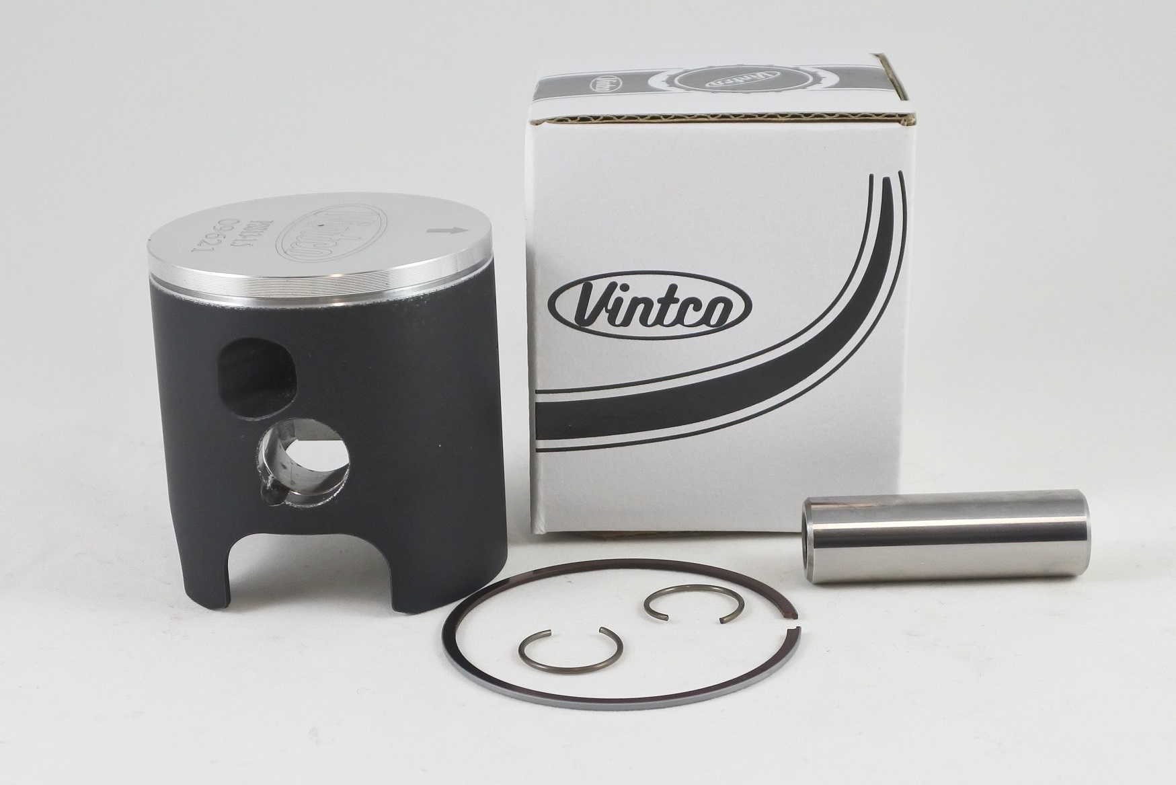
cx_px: 588
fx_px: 1209
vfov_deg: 36.0
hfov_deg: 51.9
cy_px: 392
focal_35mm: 37
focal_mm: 14
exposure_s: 1/125
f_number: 4
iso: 400
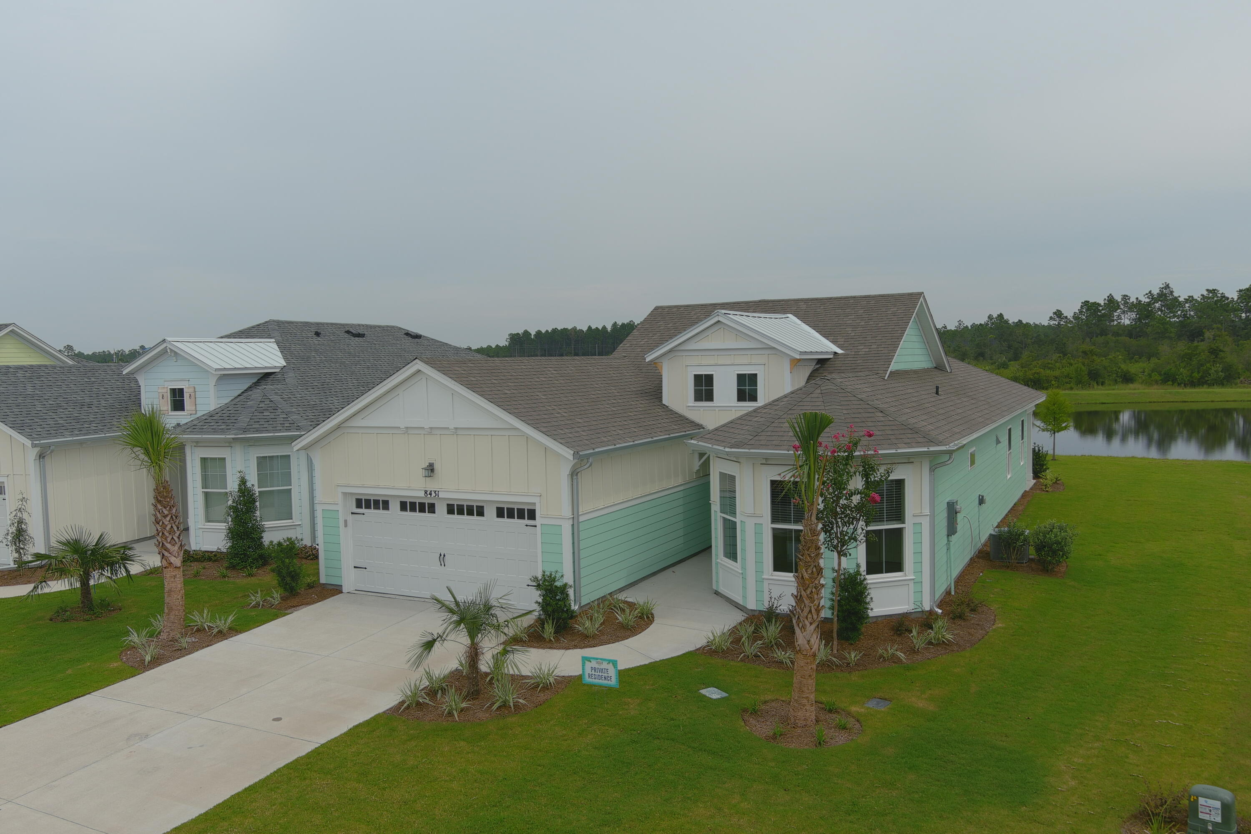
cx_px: 626
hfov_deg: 63.7
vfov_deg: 45.0
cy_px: 417
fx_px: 1008
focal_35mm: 29
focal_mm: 10.57
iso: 100
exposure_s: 1/1366
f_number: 2.8
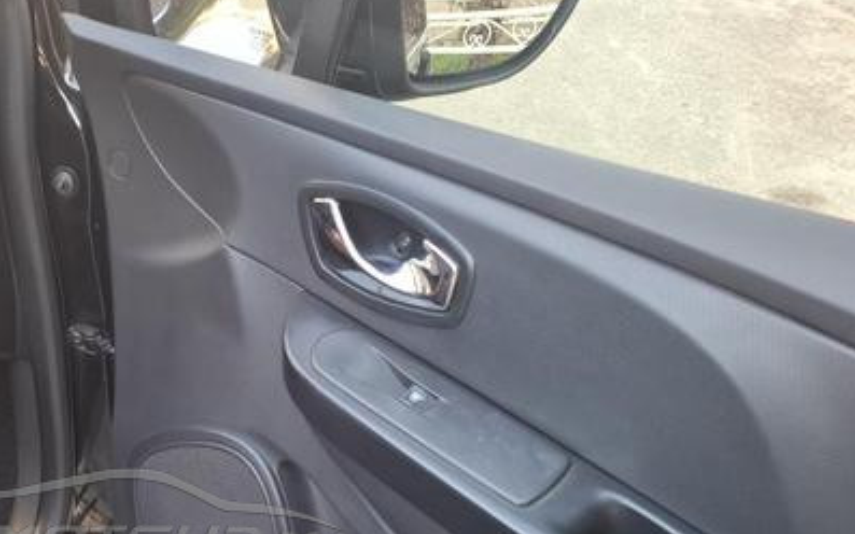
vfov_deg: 30.2
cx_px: 164
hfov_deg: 46.5
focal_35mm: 40
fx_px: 932
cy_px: 511
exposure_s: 1/50
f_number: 1.8
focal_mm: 5.54
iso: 200
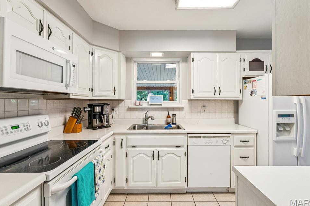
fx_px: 145
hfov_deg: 93.8
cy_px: 100
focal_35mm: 17
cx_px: 156
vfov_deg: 70.9
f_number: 13
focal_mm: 15.8
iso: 320
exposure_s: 1/4
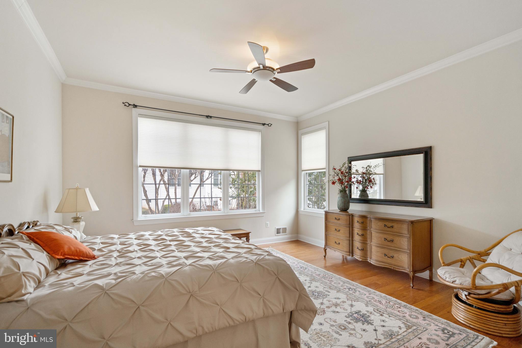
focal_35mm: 16
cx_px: 261
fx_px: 232
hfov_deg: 96.7
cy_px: 174
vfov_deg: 73.7
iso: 320
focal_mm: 16
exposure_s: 1/50
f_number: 4
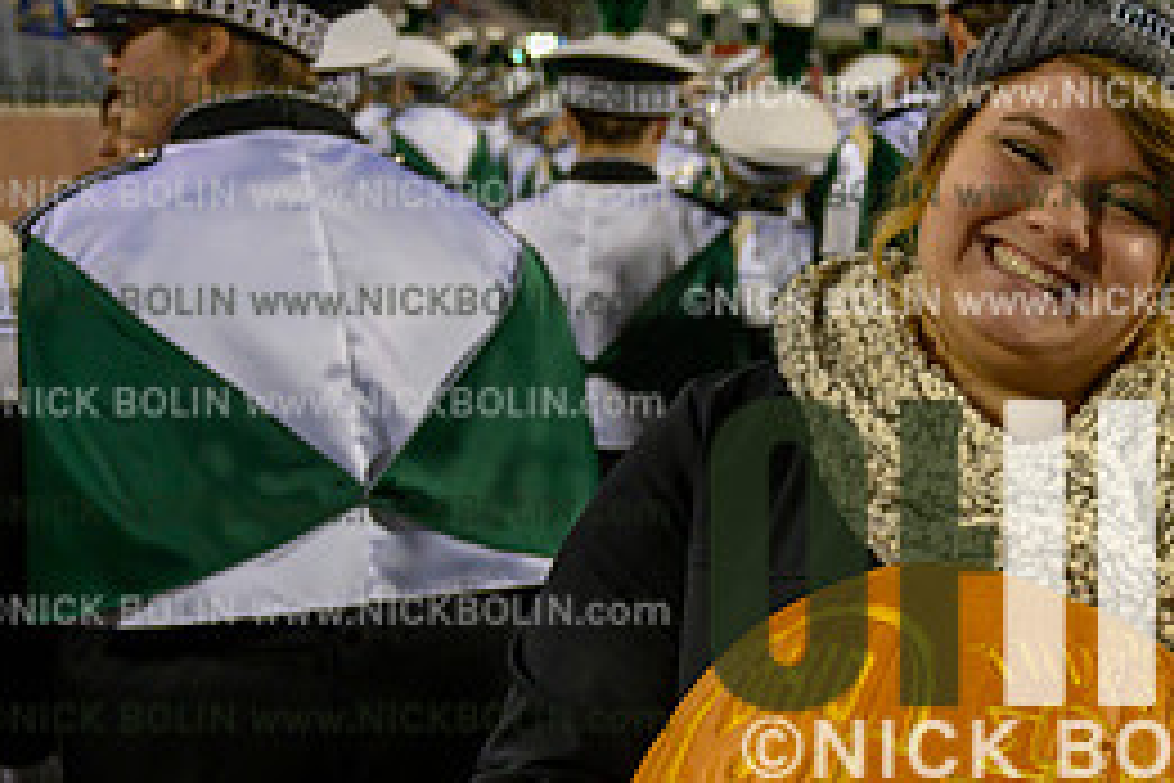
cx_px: 1026
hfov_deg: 31.5
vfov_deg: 22.0
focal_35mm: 61
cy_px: 614
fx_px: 1989
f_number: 4
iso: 5000
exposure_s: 1/500
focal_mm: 27.5
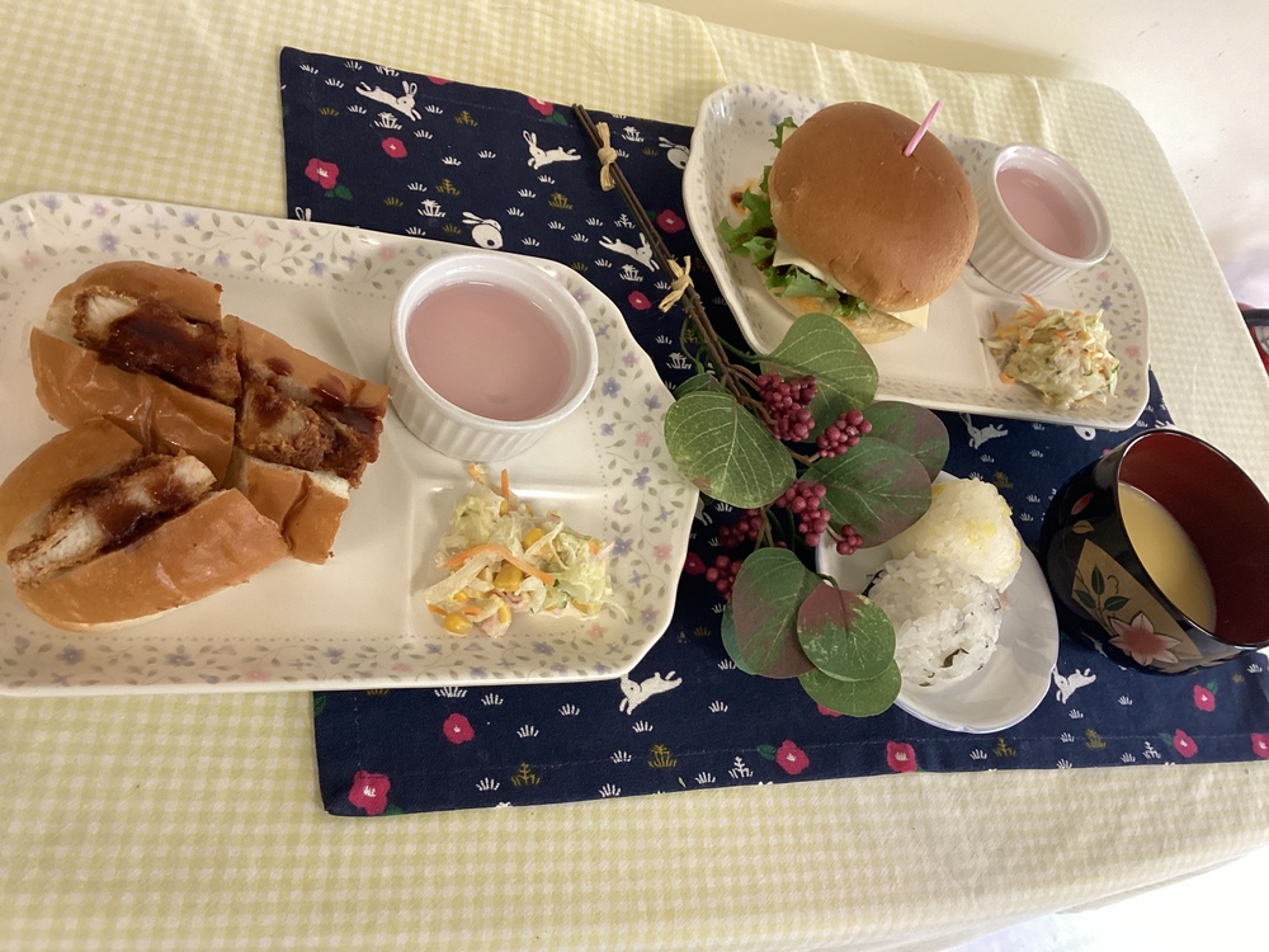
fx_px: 1136
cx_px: 634
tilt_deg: -53.0
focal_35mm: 31
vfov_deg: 45.4
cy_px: 476
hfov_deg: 58.4
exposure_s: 1/50
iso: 160
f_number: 2.4
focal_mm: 3.3
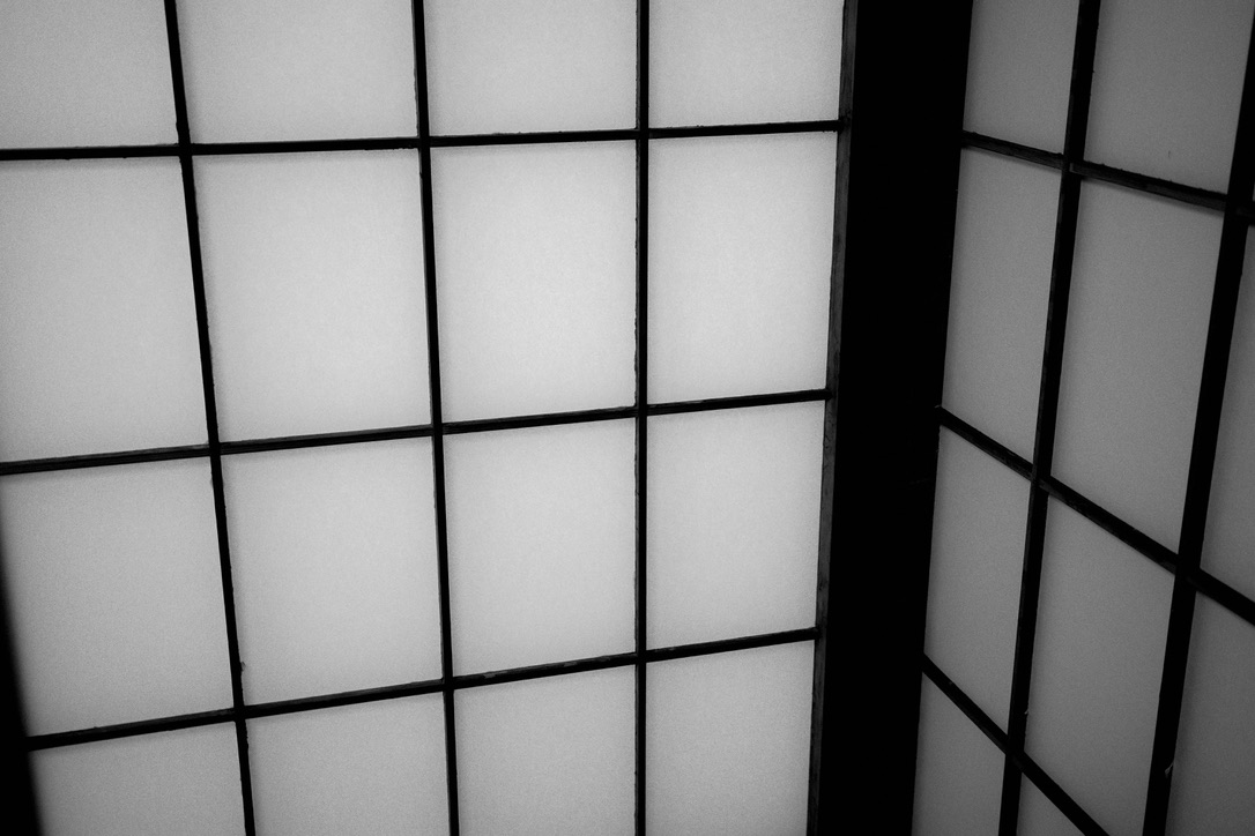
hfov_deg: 48.5
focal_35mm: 40
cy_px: 418
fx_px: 1394
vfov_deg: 33.4
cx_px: 628
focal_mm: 26
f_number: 2.8
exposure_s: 1/40
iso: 250
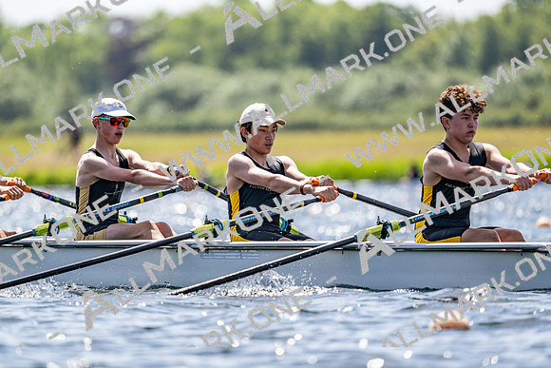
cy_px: 184
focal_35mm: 400
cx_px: 276
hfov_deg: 5.2
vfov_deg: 3.4
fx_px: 6123
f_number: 4.5
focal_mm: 400
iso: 250
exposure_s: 1/2500
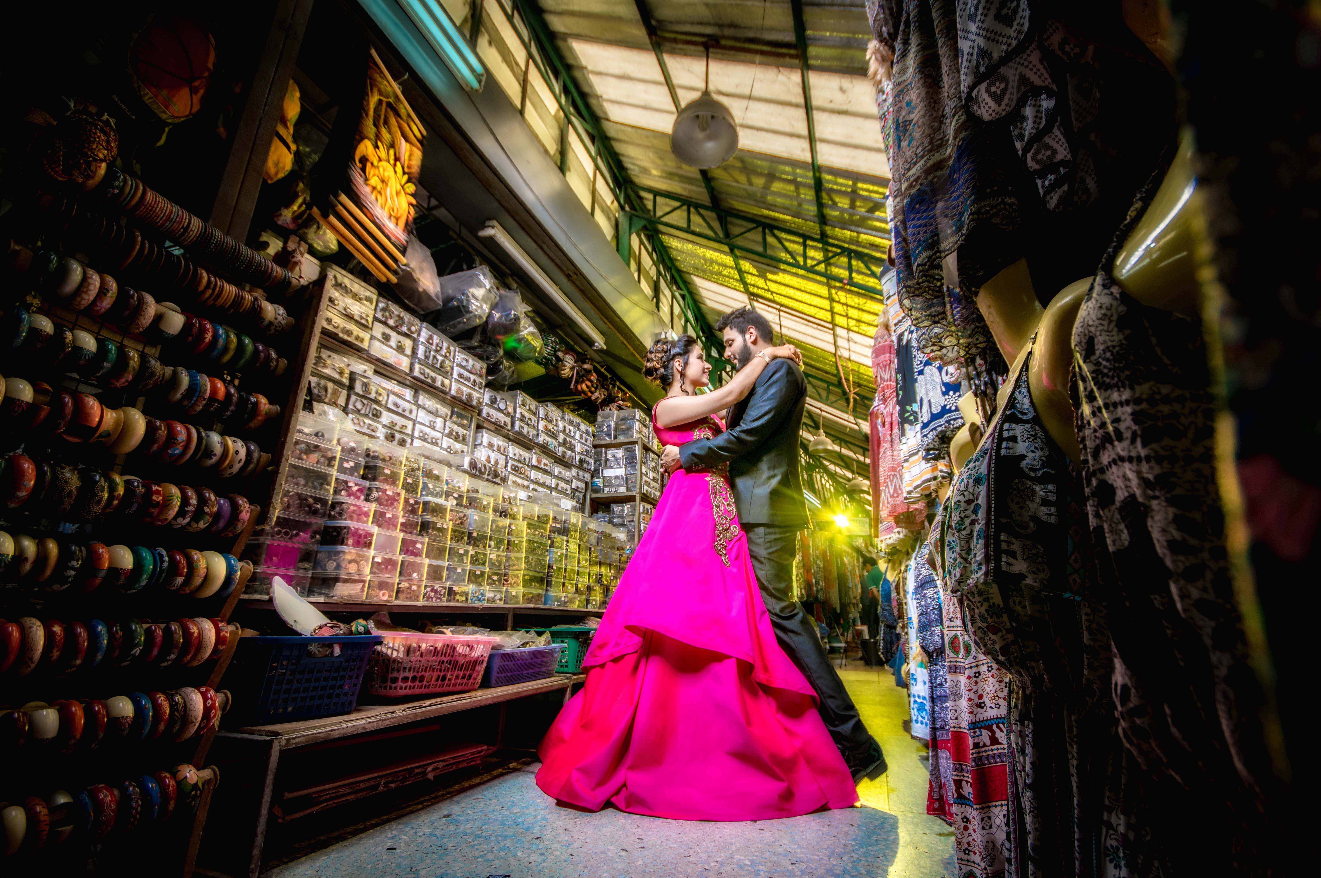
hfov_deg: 100.4
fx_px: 550
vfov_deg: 77.2
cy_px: 439
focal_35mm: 15
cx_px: 660
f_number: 5.6
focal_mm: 10
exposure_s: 1/180
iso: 100
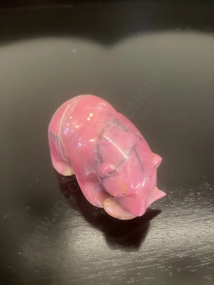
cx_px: 107
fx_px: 231
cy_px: 142
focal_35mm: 28
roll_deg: +0.3
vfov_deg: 63.4
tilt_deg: -40.3
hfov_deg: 49.7
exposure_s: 1/25
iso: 400
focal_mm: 3.99
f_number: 1.8
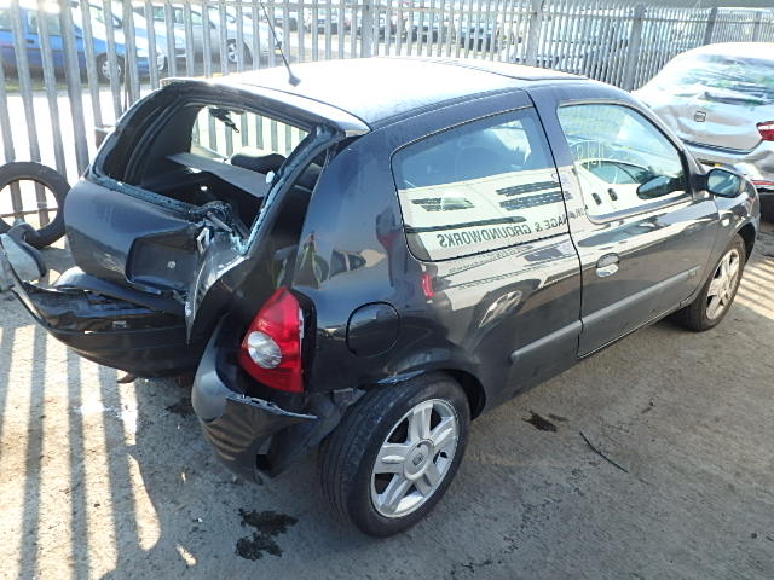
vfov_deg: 45.4
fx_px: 693
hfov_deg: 58.4
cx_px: 387
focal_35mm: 31
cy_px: 290
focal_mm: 5.6
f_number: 4.7
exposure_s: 1/80
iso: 125
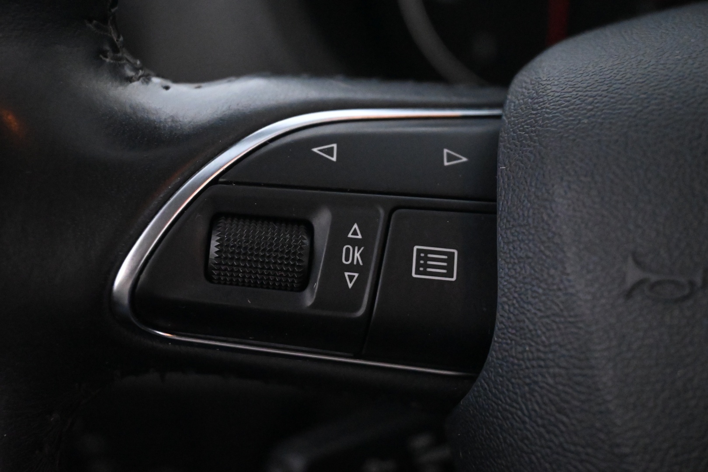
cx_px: 354
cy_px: 236
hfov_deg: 34.2
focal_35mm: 58
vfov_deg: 23.2
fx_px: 1150
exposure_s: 1/60
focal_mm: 39
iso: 10000
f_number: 5.6
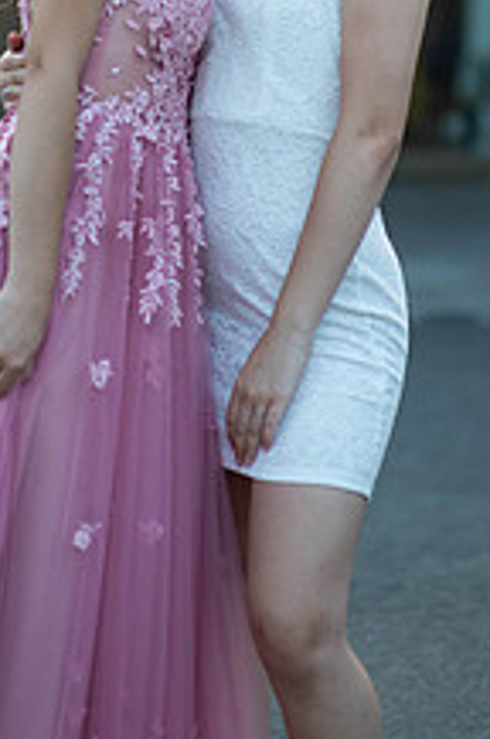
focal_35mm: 176
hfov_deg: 7.8
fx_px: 3605
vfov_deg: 11.6
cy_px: -24
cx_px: 175
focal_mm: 85
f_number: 2
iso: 250
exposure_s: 1/1000
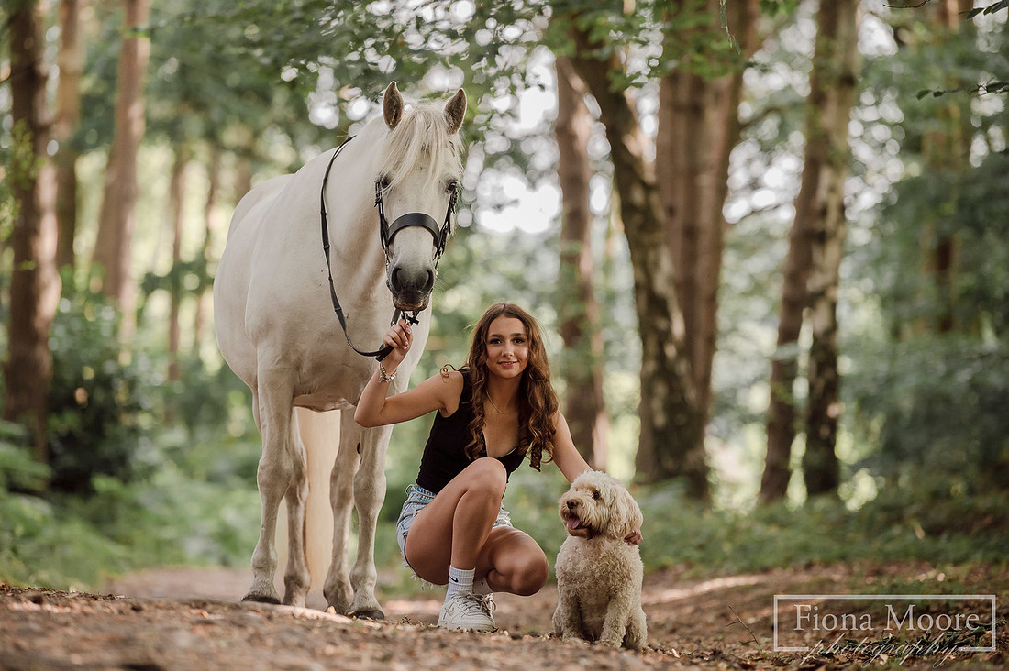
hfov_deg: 10.3
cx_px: 504
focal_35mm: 200
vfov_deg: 6.9
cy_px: 336
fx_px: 5602
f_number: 3.5
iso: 2500
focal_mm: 200
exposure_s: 1/1000
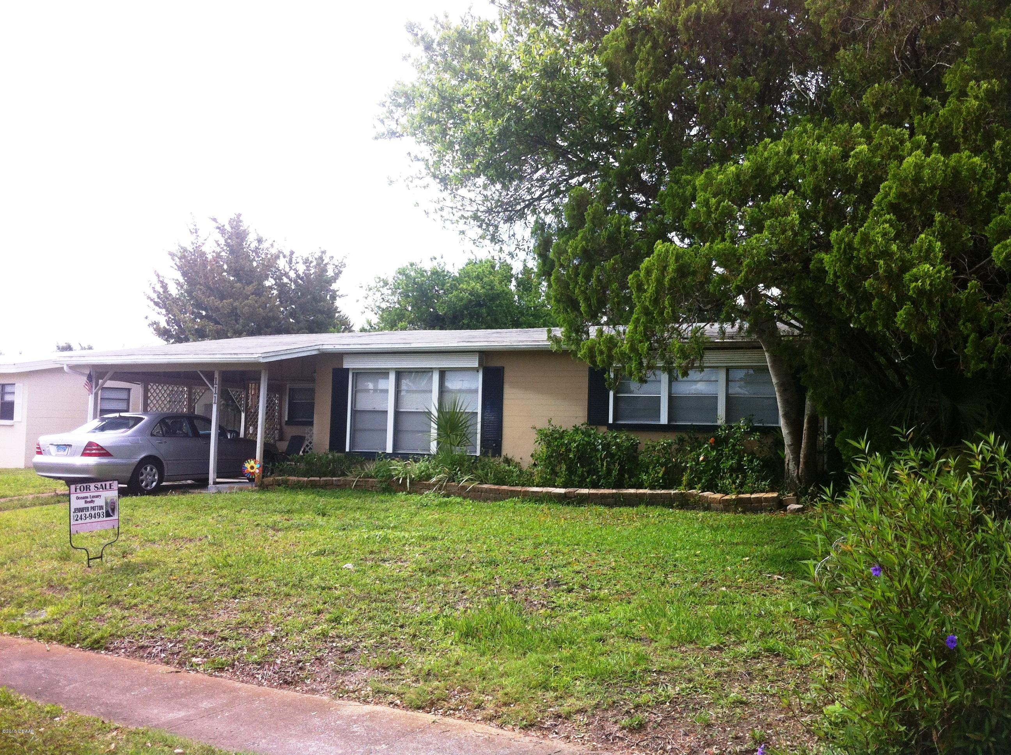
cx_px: 506
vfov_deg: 40.6
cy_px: 378
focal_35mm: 35
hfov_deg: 52.7
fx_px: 1021
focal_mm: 3.85
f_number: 2.8
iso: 80
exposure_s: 1/642
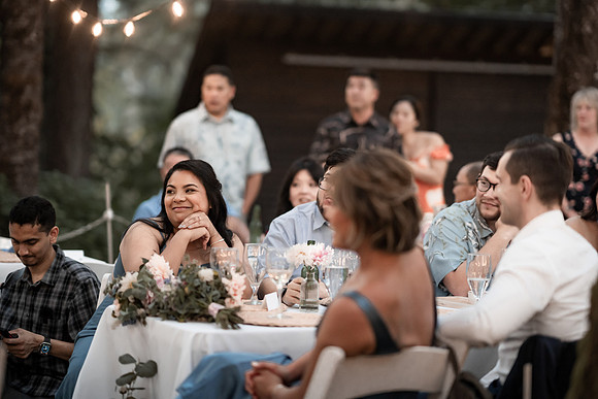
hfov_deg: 23.9
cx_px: 299
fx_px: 1412
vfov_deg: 16.1
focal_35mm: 85
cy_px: 200
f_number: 1.4
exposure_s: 1/400
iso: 1600
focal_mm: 85
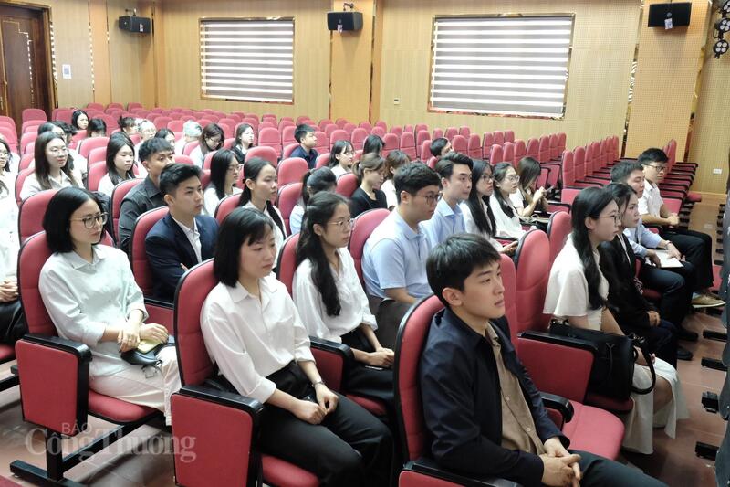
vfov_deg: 42.3
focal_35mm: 31
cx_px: 365
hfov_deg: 60.3
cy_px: 244
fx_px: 628
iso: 8000
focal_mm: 20.5
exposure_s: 1/125
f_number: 7.1
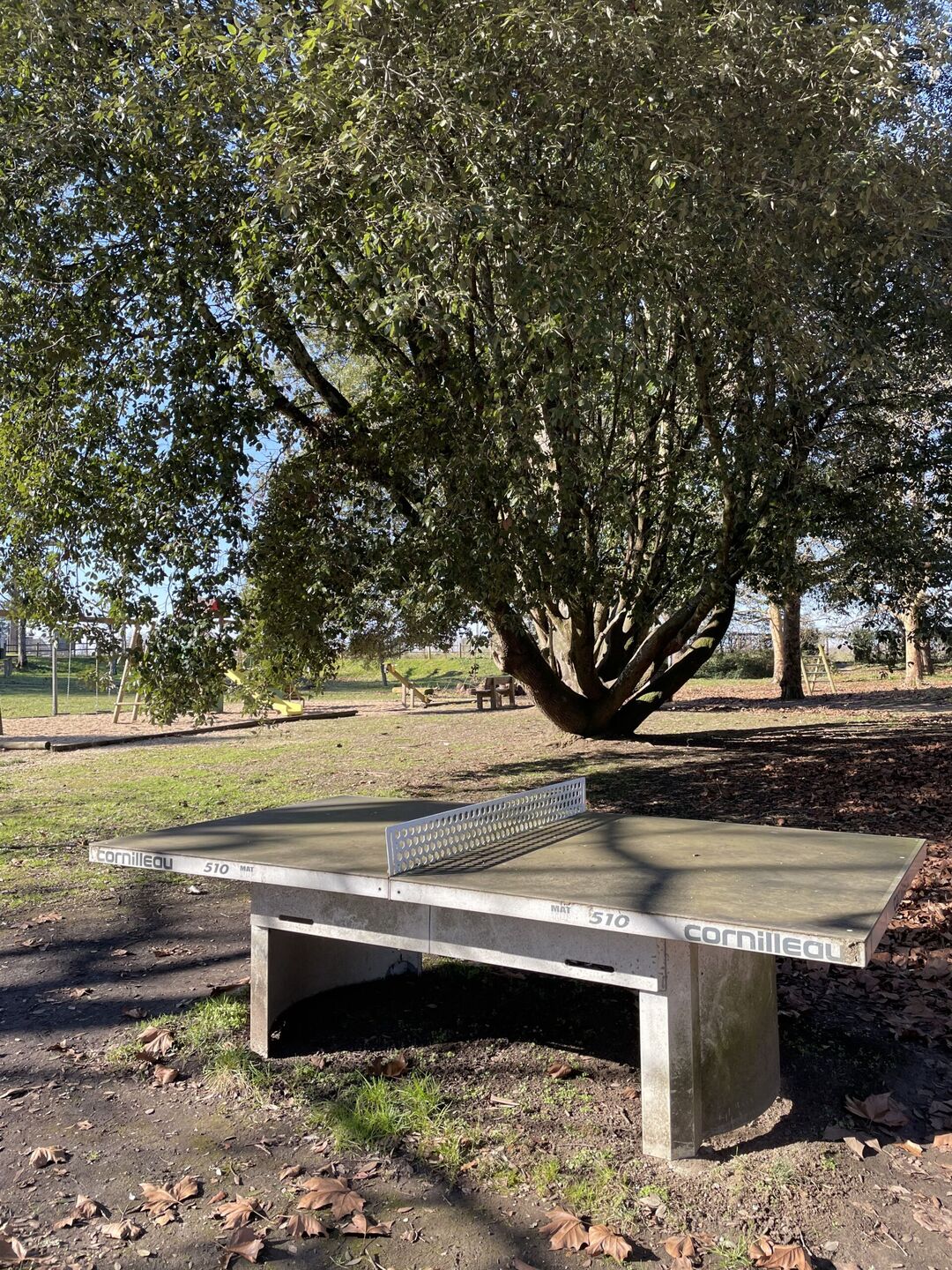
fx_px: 953
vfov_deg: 67.3
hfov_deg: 53.1
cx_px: 476
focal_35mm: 26
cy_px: 635
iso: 32
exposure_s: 1/640
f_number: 1.6
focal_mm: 4.2
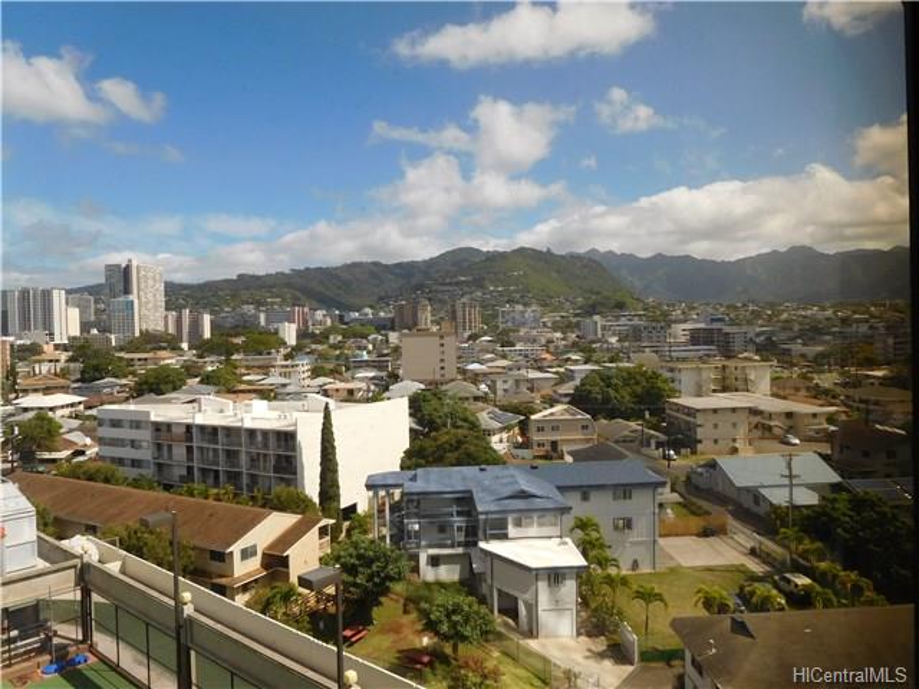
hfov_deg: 69.4
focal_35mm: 25
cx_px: 460
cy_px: 344
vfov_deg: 54.9
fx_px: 664
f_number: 3.4
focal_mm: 4.5
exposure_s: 1/320
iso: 125
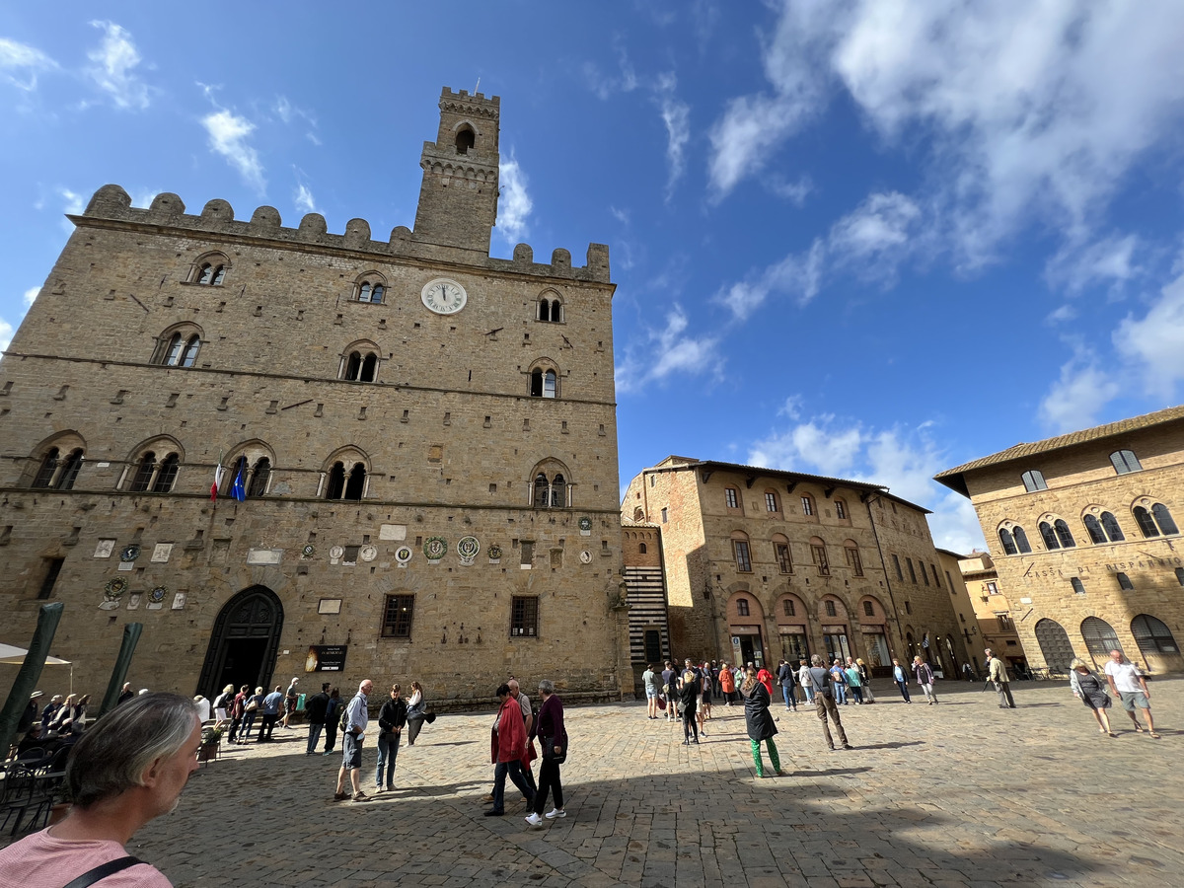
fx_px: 445
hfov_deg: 106.2
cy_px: 444
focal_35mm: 13
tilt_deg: +22.9
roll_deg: +1.2
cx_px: 592
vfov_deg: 89.9
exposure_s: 1/995
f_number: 1.8
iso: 32
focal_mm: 1.57
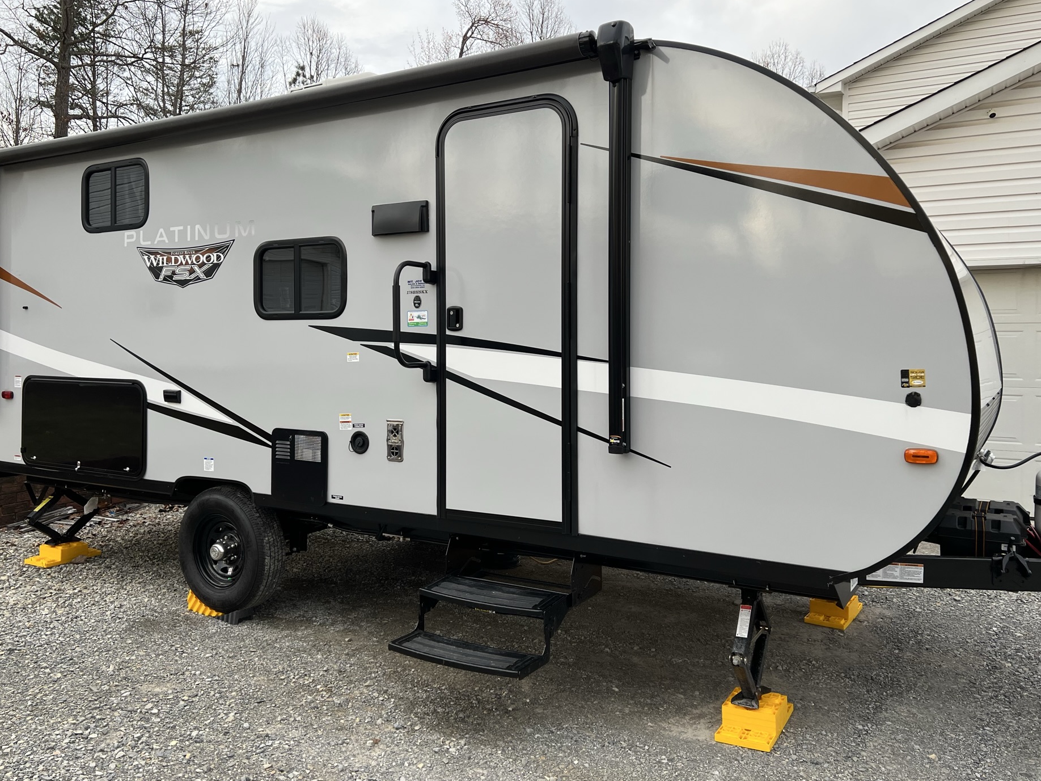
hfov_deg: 61.7
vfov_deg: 48.2
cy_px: 351
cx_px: 507
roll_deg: -0.1
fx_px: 872
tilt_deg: -0.9
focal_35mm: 29
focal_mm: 5.7
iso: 50
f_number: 1.5
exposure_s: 1/367
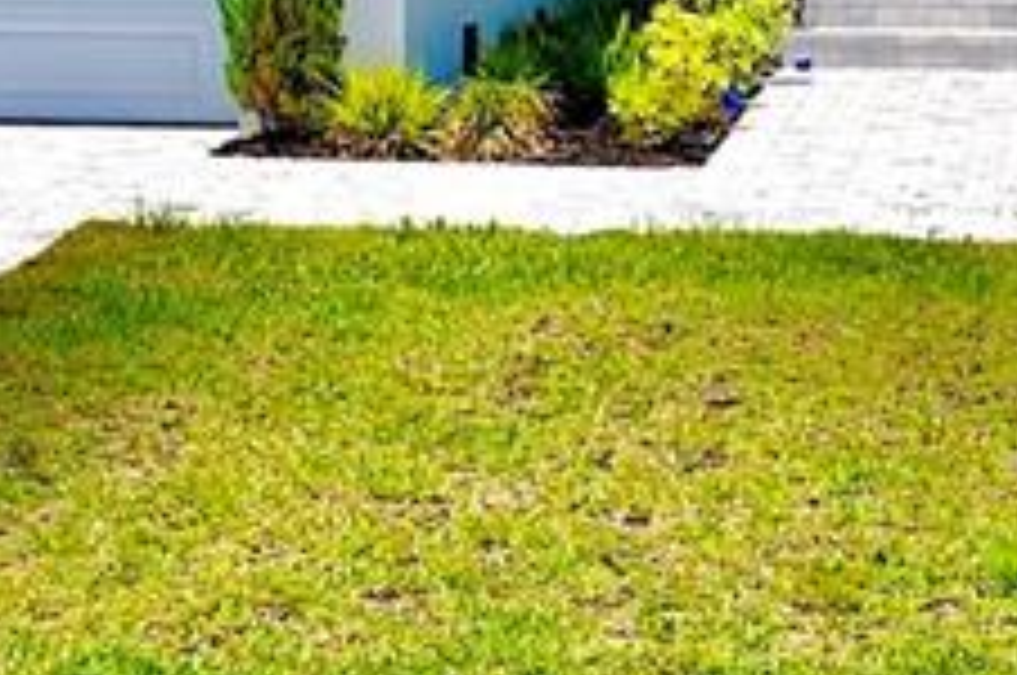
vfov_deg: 10.5
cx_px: 774
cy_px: -272
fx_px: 3583
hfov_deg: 16.1
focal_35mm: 127
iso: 100
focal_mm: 10.26
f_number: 5.6
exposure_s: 1/500
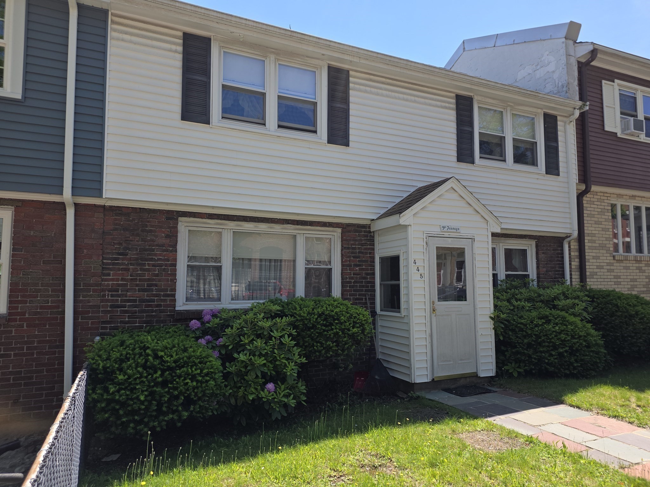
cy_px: 244
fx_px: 432
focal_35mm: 23
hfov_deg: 73.9
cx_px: 325
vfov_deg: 58.9
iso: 12
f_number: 1.7
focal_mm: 6.25
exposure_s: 1/407
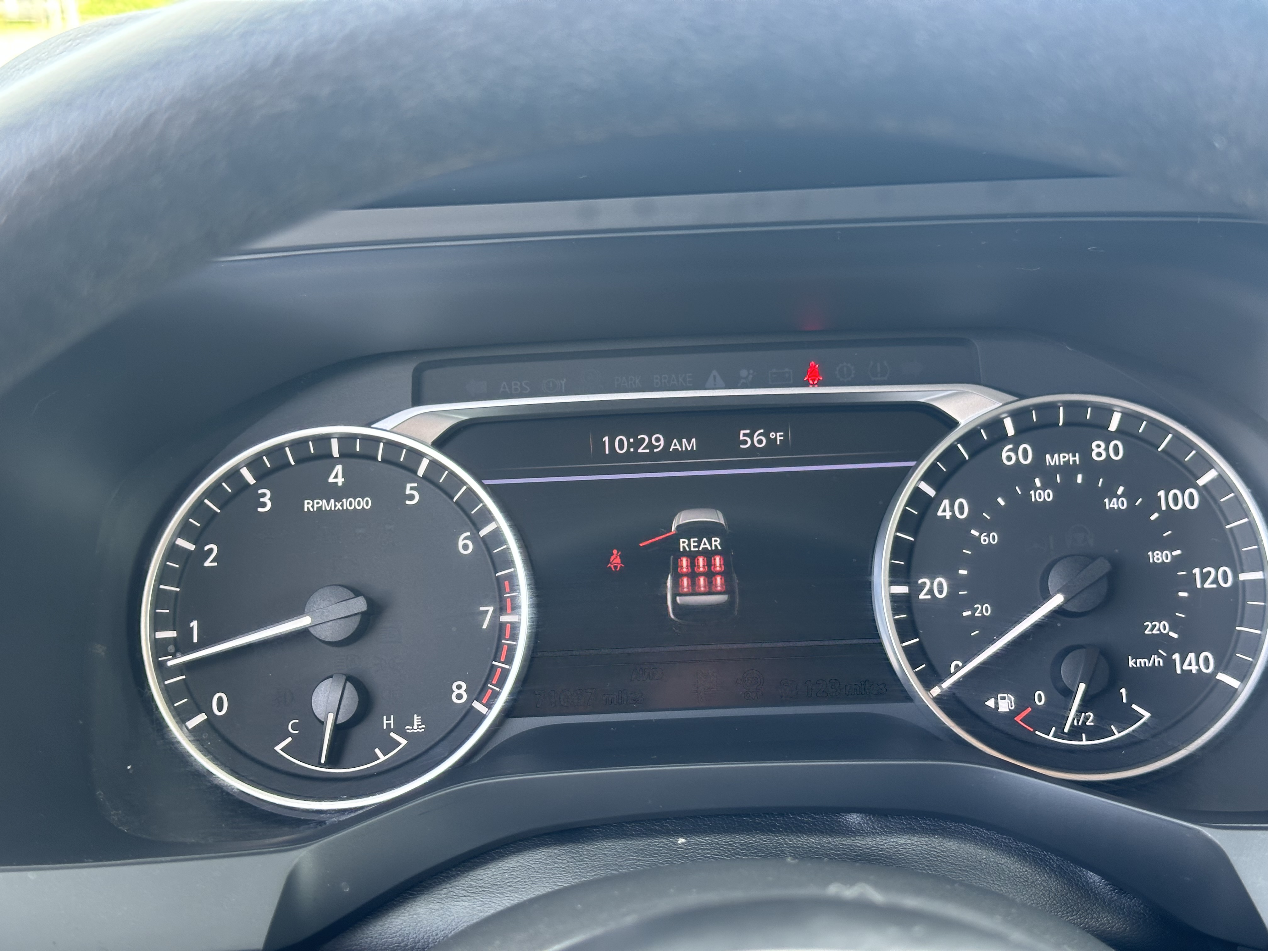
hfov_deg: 39.7
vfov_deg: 30.3
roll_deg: +1.6
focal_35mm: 48
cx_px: 634
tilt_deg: -14.7
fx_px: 1758
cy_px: 476
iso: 80
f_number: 1.78
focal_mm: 6.86
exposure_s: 1/87
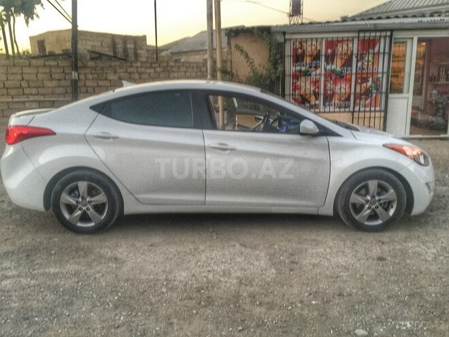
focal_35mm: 29
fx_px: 376
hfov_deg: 61.7
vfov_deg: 48.2
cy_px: 168
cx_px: 224
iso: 80
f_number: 2.2
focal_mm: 4.15
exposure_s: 1/17
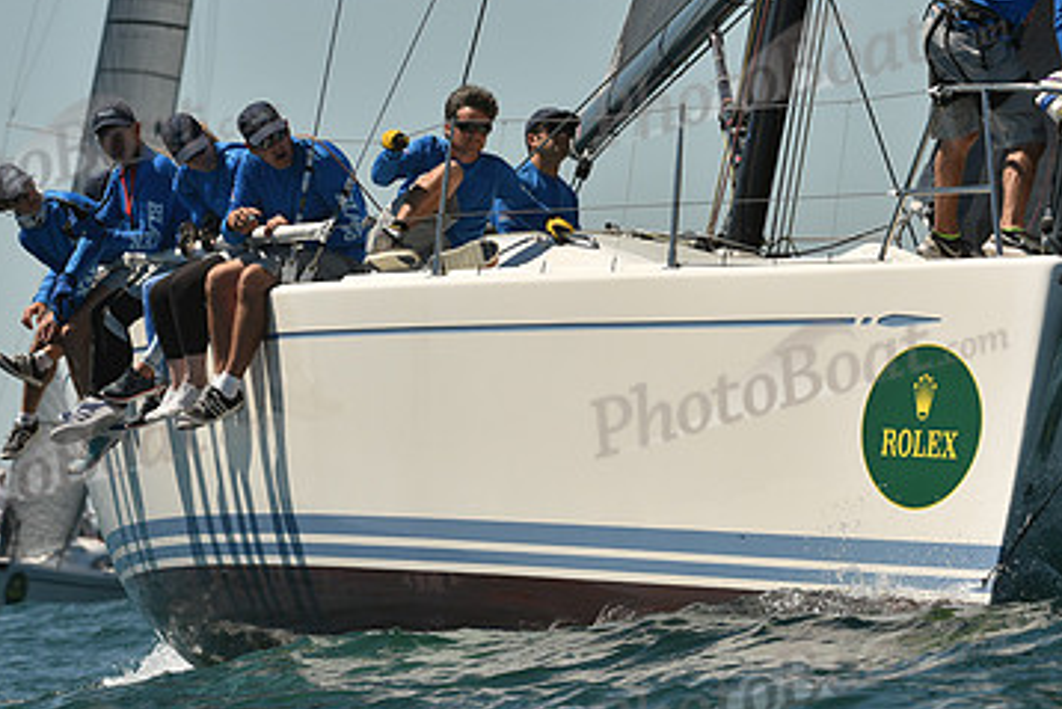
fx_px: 11480
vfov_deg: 3.5
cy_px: 268
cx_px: 439
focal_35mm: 389
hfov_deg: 5.3
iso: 250
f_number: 8
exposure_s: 1/1250
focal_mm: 240
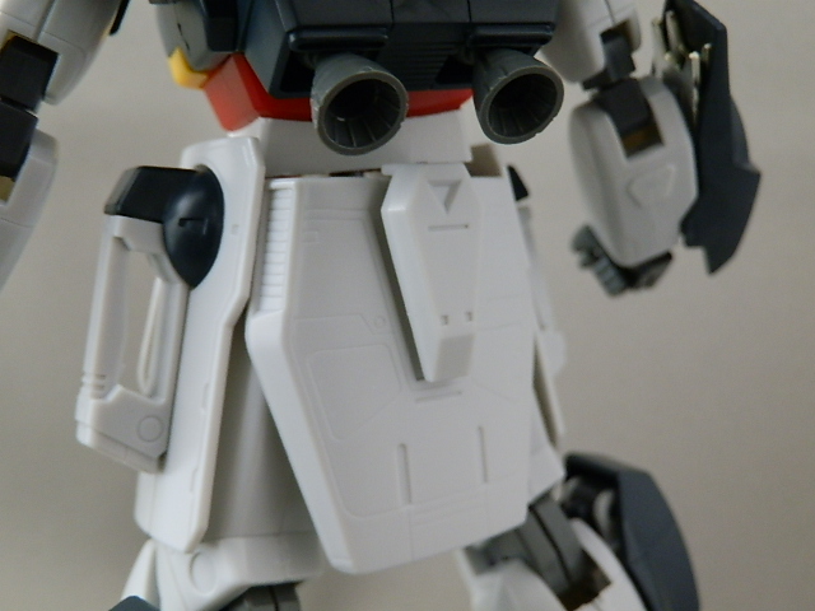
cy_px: 306
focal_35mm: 34
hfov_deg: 54.0
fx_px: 800
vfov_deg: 41.8
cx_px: 408
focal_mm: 6.17
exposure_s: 1/8
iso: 200
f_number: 3.5
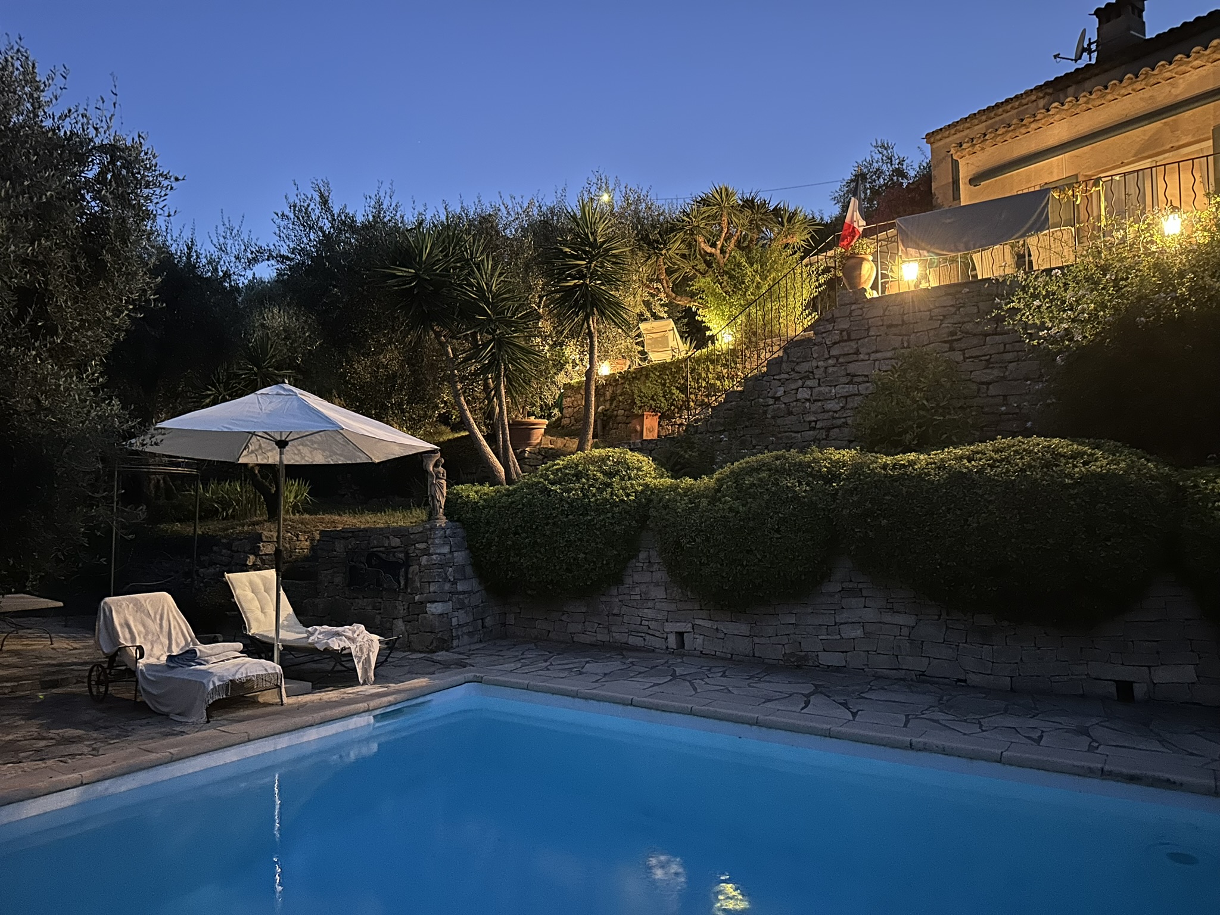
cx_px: 610
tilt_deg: +2.8
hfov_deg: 71.6
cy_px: 458
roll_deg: +0.0
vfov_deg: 56.8
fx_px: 846
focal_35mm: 24
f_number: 1.78
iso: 1600
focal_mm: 6.86
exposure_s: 1/14
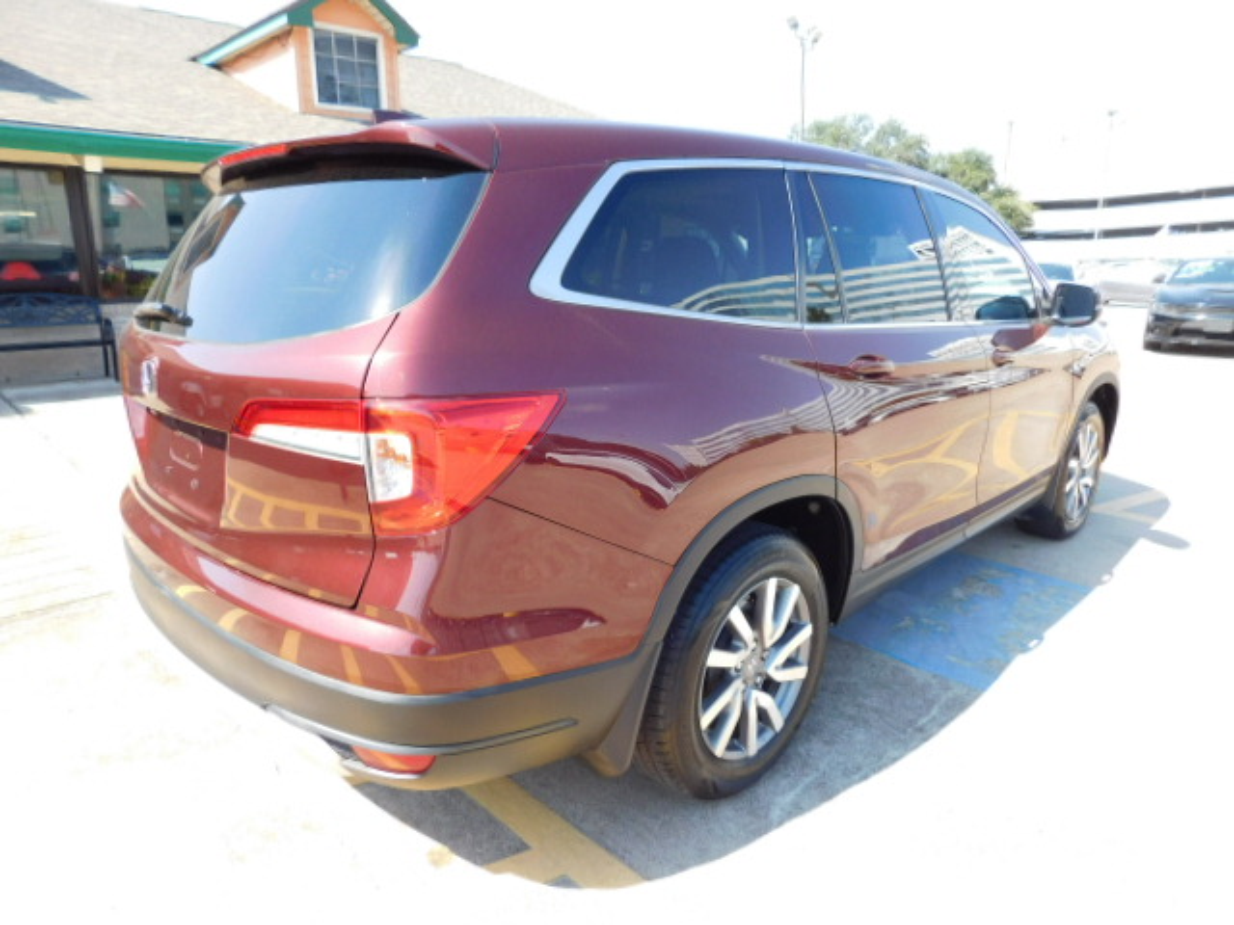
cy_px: 462
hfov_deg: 73.9
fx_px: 820
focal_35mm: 23
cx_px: 617
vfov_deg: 58.9
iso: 125
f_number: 3
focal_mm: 4
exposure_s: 1/400
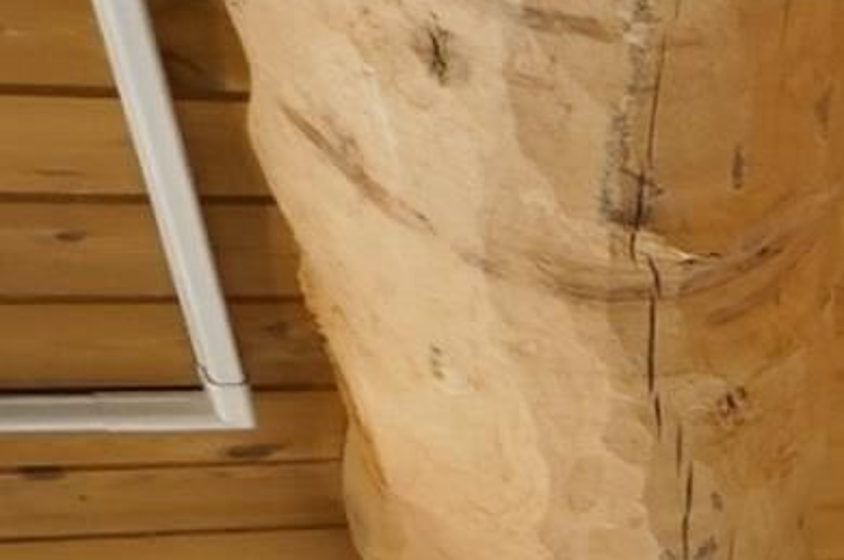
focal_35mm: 121
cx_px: 3087
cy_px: 2027
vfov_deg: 8.2
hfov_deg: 9.1
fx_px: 2833
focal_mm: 16
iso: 400
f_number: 10
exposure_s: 1/3.33
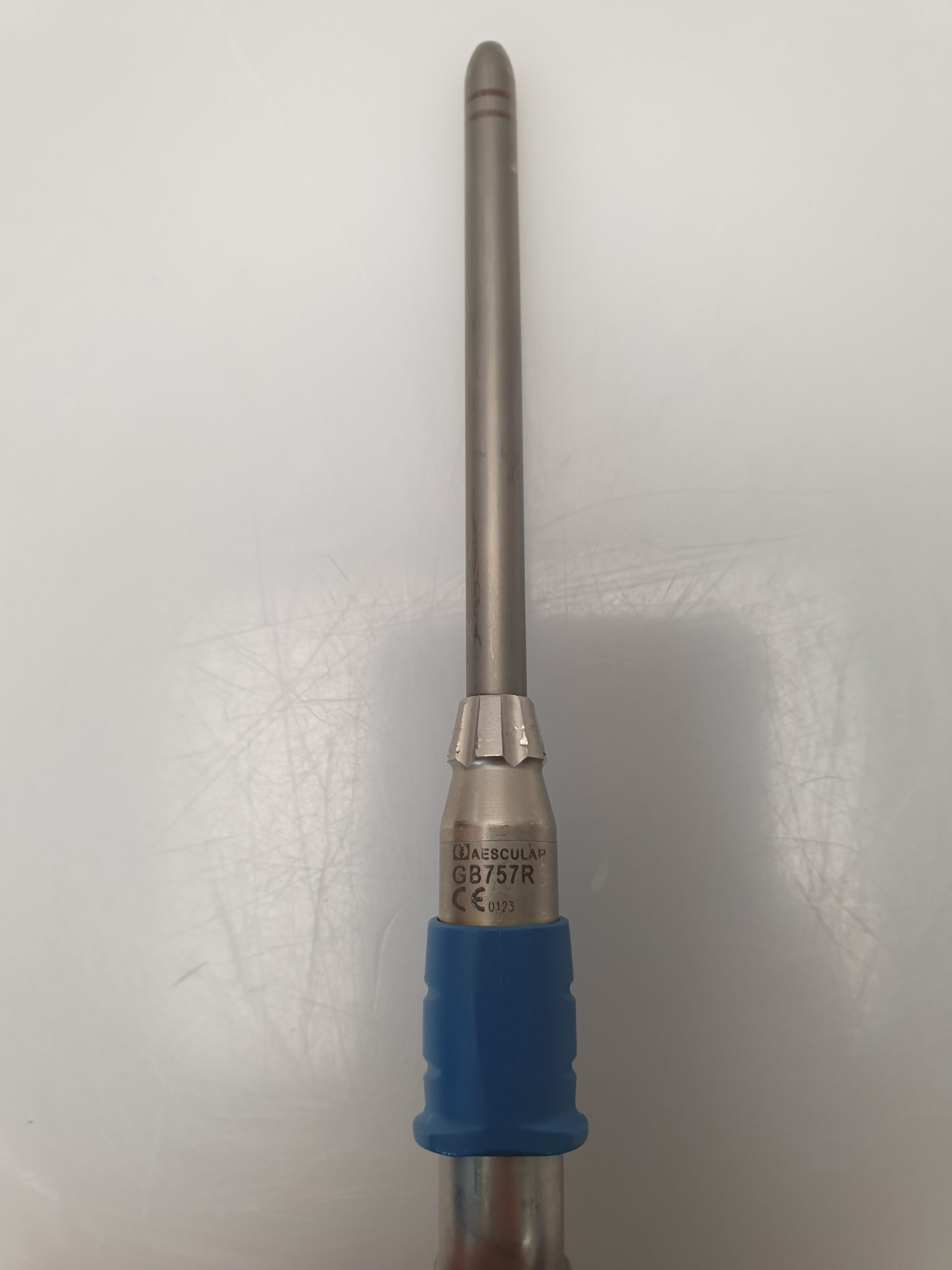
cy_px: 635
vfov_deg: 67.3
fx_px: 953
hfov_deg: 53.1
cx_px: 476
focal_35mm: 26
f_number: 2.4
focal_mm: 4.3
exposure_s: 1/50
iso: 80
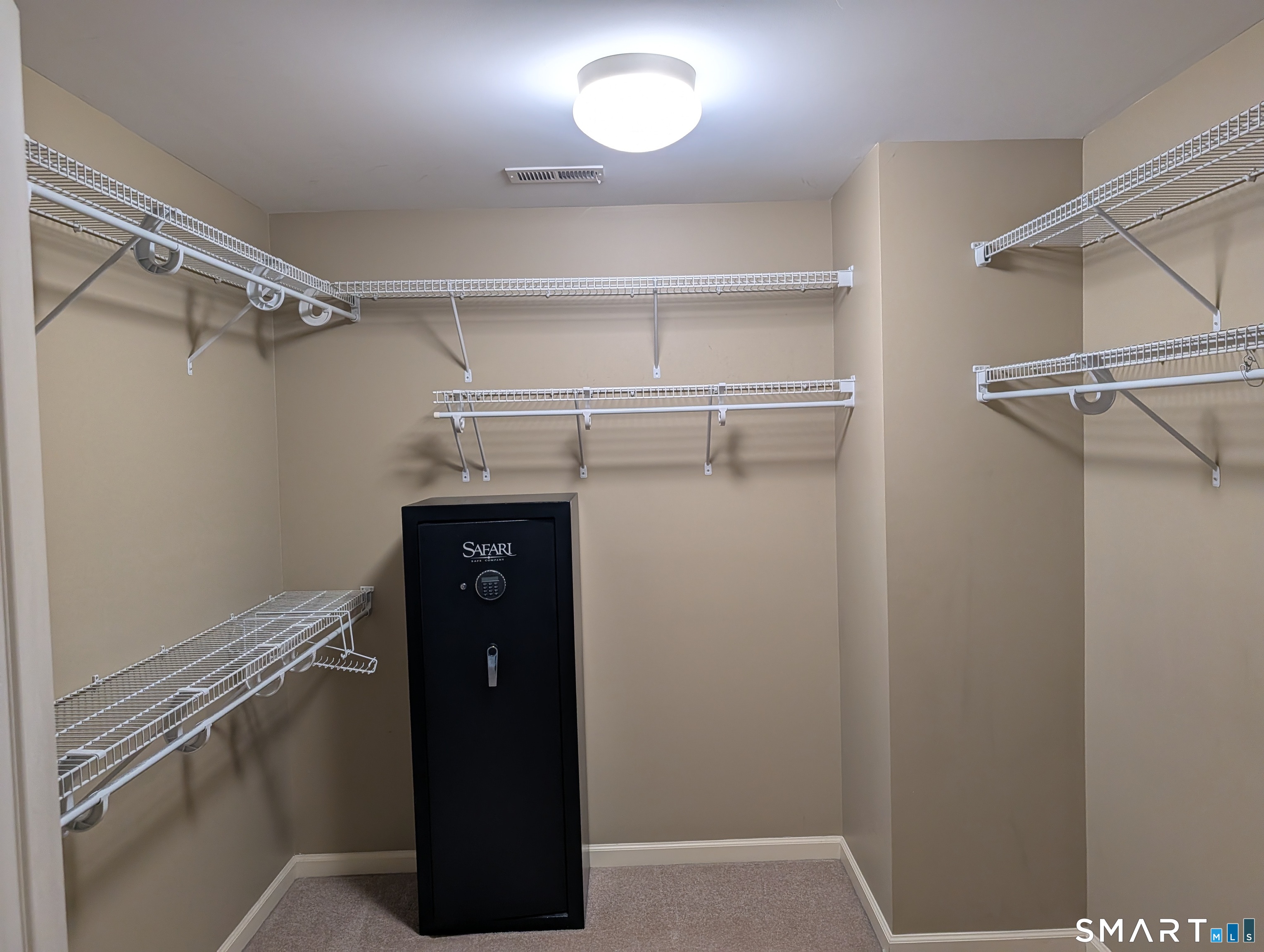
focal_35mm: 24
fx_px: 878
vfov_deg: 56.9
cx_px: 632
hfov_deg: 71.5
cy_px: 476
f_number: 1.68
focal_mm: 6.9
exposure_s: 1/120
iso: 159
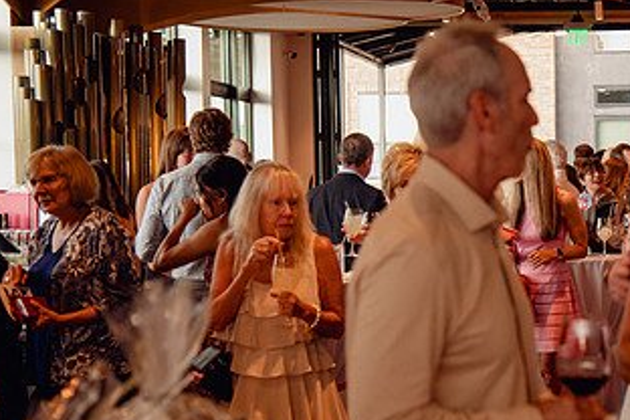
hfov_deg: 18.1
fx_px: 1942
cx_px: 559
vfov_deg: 12.3
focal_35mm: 111
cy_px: 220
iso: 3200
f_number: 4
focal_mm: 58
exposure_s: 1/80
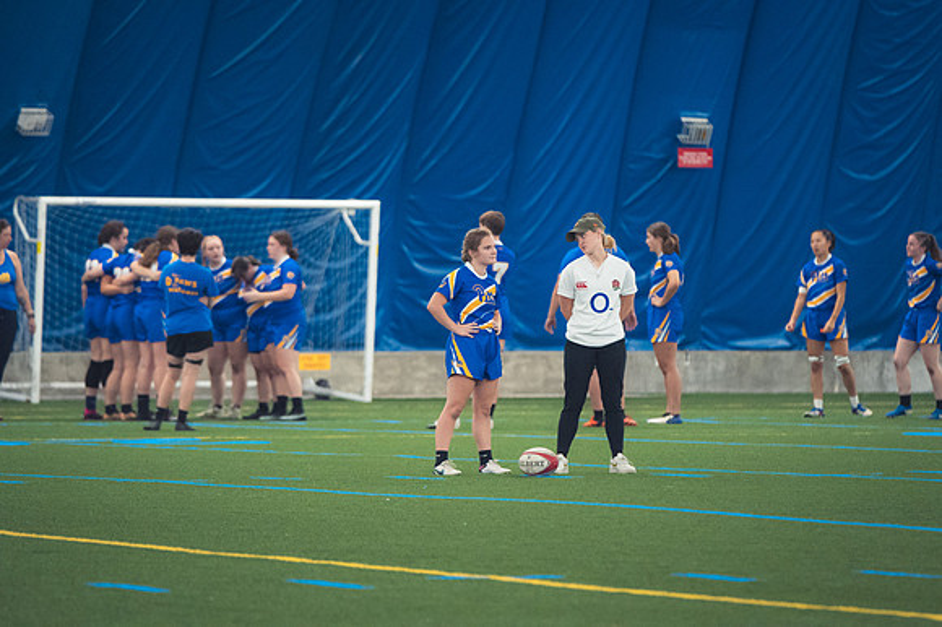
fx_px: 7845
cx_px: 471
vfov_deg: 4.6
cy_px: 314
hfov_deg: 6.9
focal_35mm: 300
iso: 4000
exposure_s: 1/320
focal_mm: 200
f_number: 2.8
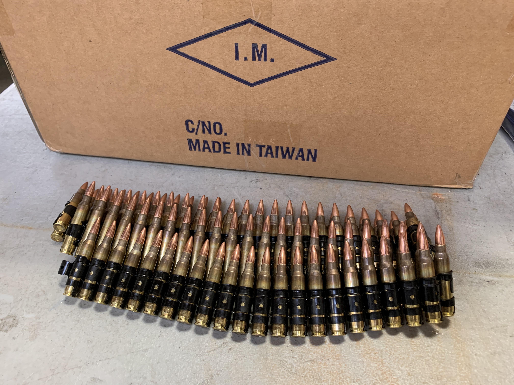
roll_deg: +5.0
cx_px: 257
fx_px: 386
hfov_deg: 67.3
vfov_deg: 53.1
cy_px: 192
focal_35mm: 26
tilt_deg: -44.3
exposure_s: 1/60
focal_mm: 4.25
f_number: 1.8
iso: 200
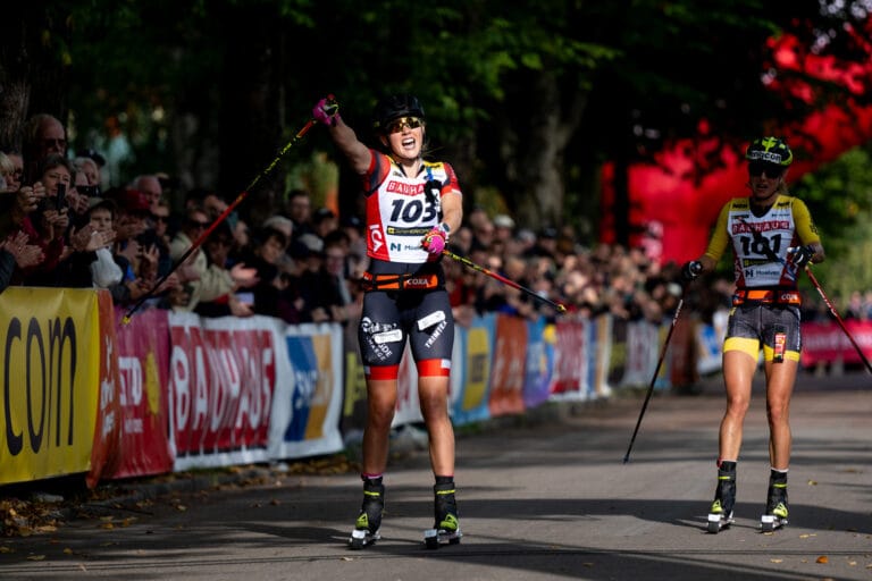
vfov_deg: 8.6
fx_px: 3875
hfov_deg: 12.8
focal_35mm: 160
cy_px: 290
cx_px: 436
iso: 200
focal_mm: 160
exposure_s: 1/2000
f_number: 2.8
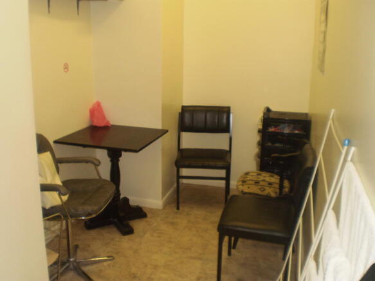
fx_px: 390
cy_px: 140
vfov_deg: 39.6
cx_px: 188
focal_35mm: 36
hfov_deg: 51.4
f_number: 3.1
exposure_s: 1/30
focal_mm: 6.3
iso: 125
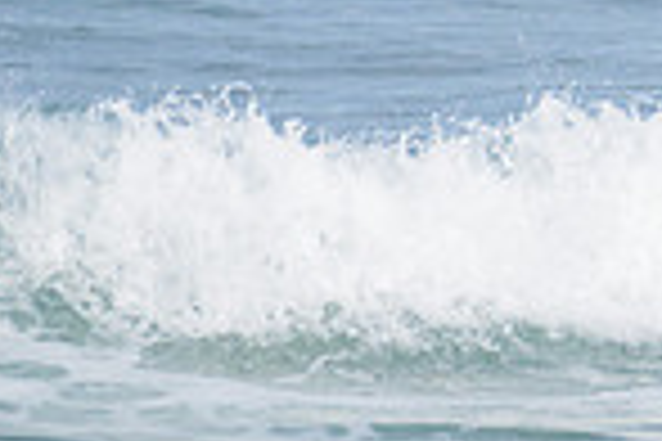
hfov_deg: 0.9
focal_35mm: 2408
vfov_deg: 0.6
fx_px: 44277
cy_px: -376
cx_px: 1175
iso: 200
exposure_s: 1/1250
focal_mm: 500
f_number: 5.6
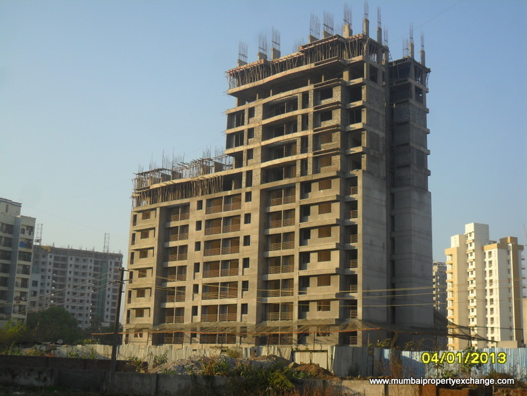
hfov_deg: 36.8
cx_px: 264
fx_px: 792
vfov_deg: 28.0
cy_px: 198
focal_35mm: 52
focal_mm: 9.3
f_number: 5
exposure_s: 1/250
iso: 100
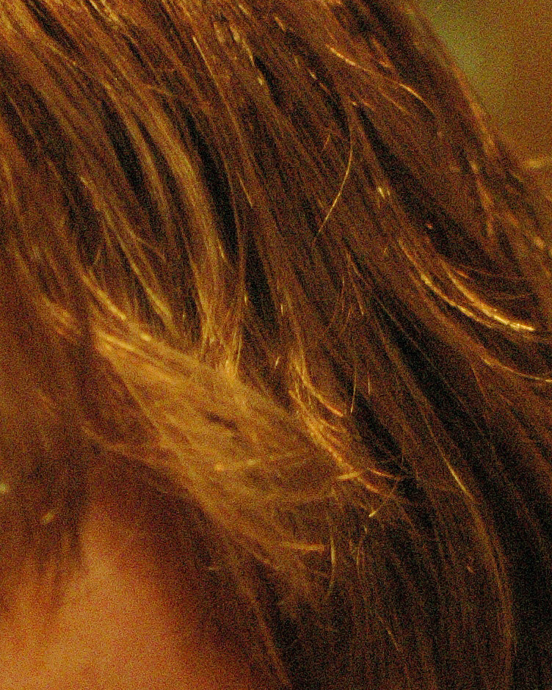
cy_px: 948
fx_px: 4595
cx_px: -147
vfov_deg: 8.4
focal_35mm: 225
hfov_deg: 6.8
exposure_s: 1/30
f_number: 1.8
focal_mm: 50
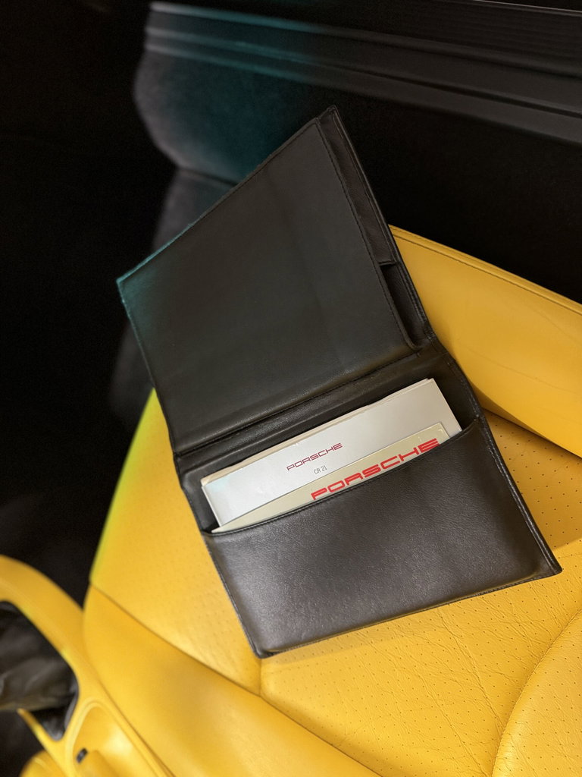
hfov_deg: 56.8
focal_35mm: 24
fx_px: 538
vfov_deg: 71.6
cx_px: 291
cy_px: 388
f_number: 1.78
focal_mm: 6.76
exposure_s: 1/33
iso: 800
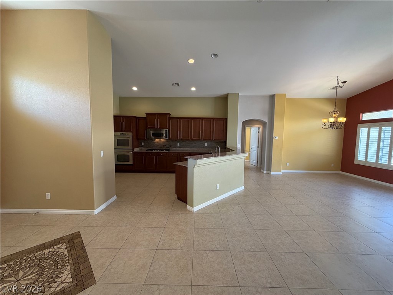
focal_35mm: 14
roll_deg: -0.3
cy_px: 148
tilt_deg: -4.3
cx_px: 196
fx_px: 159
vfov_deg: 85.7
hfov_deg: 102.1
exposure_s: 1/60
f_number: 2.2
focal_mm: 2.22
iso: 200
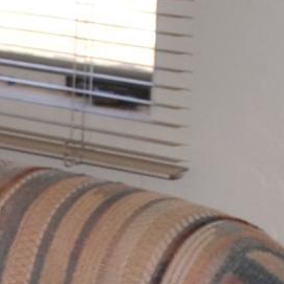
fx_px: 2618
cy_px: -280
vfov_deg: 6.1
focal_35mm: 282
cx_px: -995
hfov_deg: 5.2
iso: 125
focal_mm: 20
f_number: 4
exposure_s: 1/125
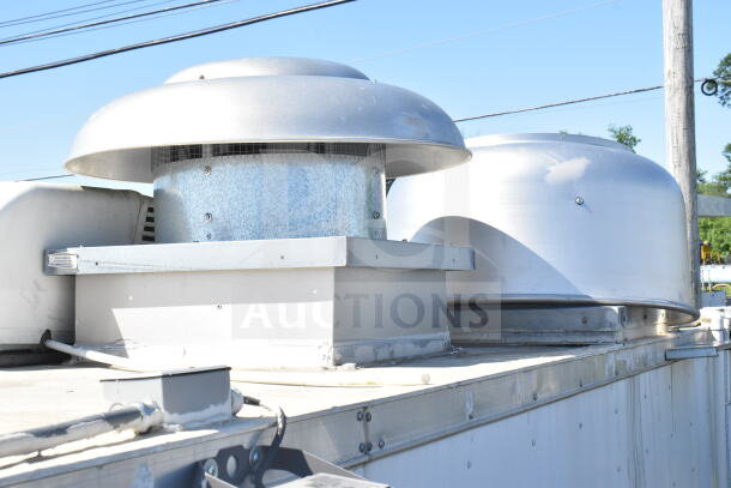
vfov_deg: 23.8
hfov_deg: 35.0
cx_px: 366
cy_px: 244
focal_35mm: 57
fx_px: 1158
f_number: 14
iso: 1600
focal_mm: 38
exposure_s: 1/800
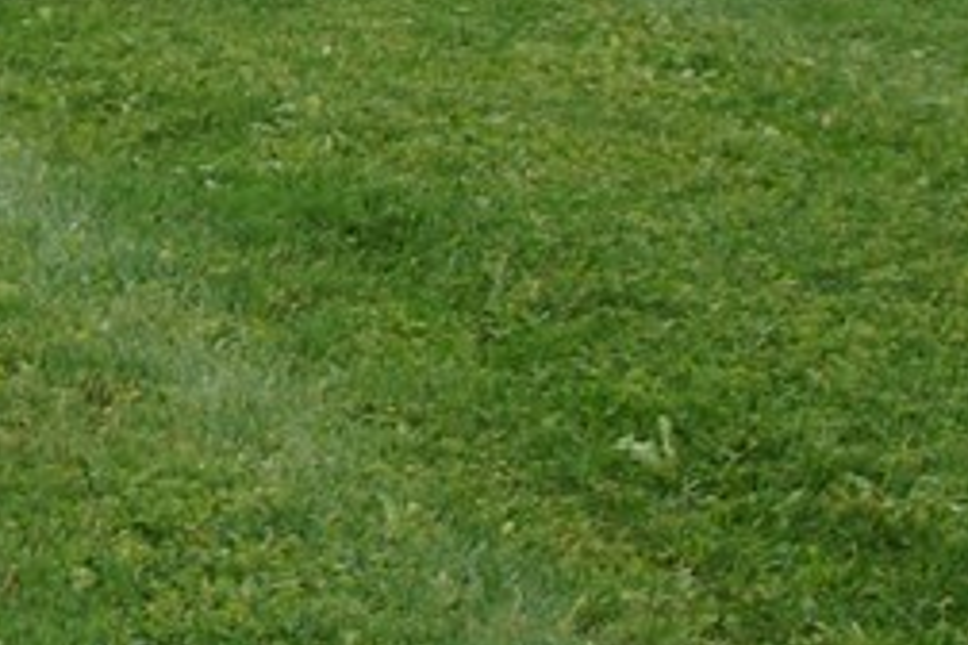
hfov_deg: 11.0
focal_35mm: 181
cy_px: -361
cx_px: -351
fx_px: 4867
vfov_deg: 7.4
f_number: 9
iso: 100
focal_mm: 28
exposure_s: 1/100
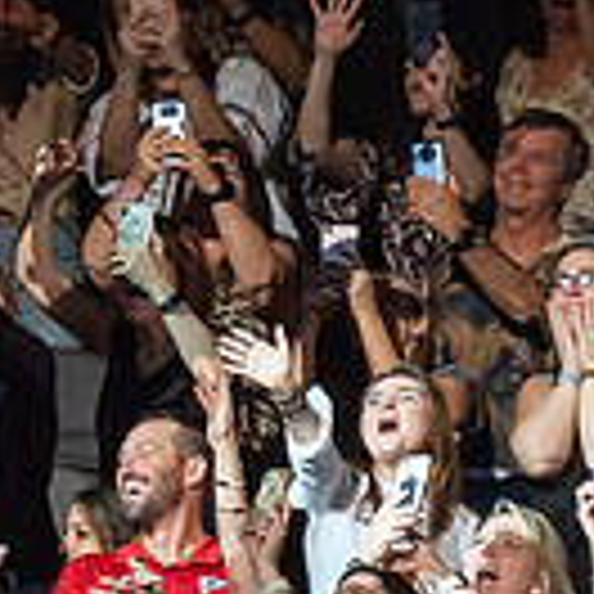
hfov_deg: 2.5
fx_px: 13396
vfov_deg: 2.5
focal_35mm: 690
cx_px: -392
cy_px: -284
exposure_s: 1/200
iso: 800
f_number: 5.6
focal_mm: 57.2
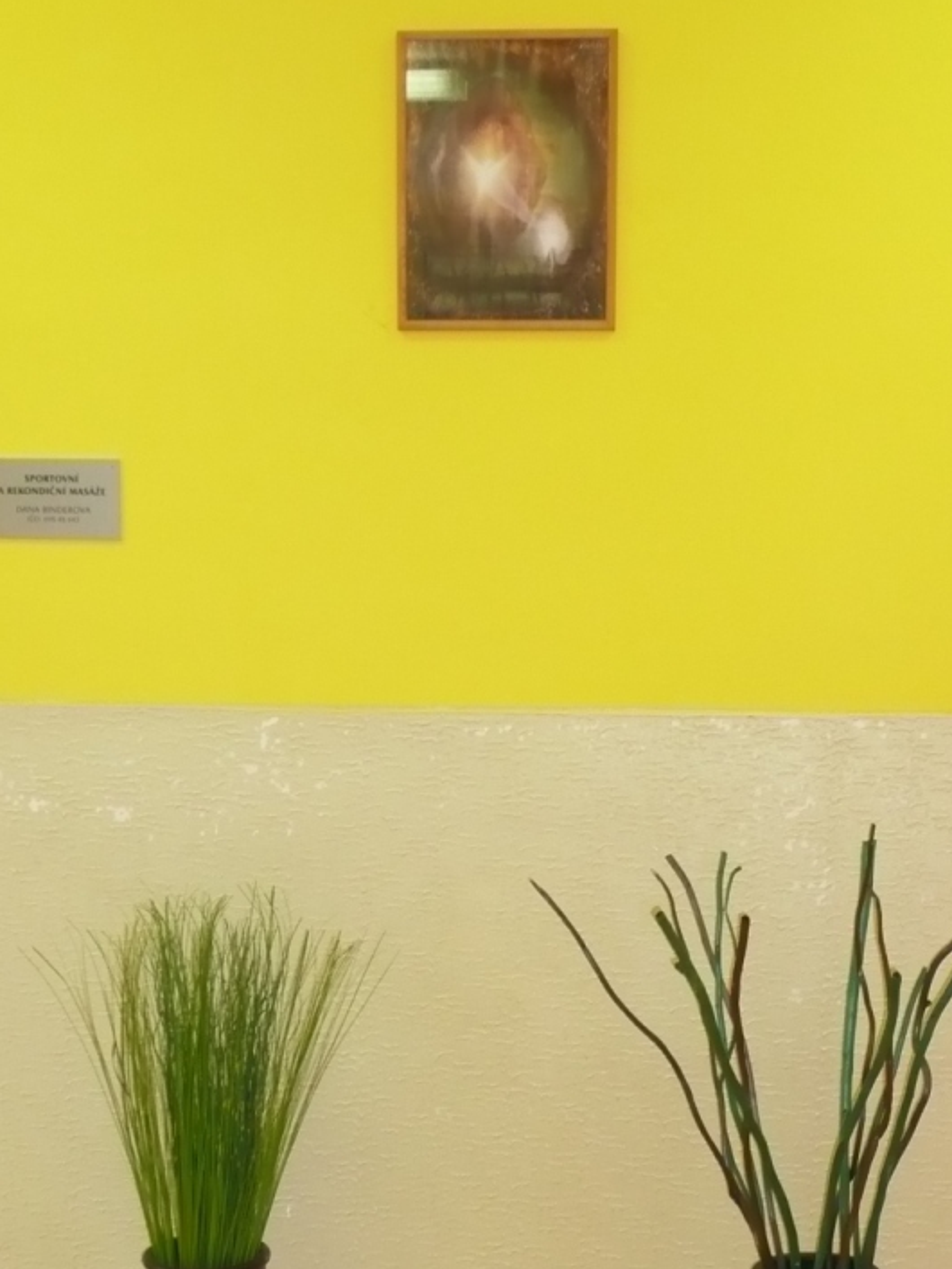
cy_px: 839
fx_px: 2126
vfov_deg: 33.0
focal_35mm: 58
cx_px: 600
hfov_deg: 25.2
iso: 320
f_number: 3.9
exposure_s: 1/30
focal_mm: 6.5
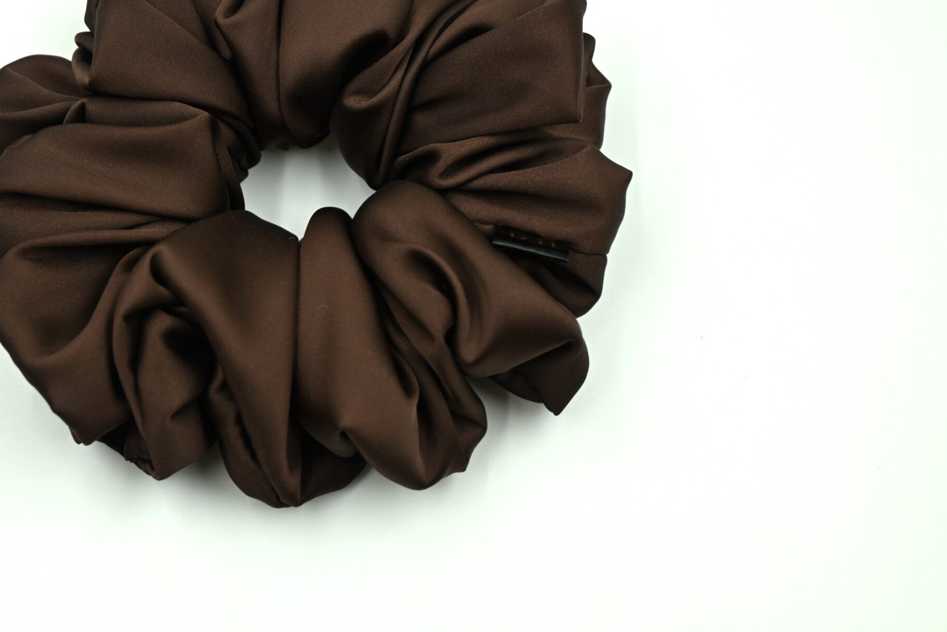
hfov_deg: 33.9
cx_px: 291
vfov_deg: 23.2
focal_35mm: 58
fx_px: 1535
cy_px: 222
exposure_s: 1/80
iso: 200
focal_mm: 27.5
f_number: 4.5
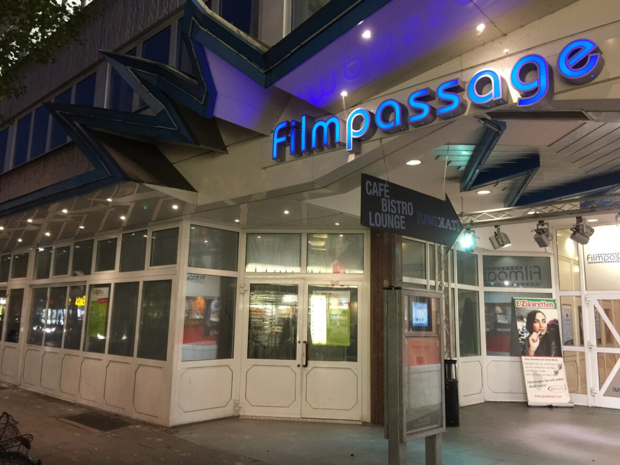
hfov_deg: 61.6
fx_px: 520
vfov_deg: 48.2
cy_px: 232
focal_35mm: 29
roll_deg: -1.8
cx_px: 310
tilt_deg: +9.3
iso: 125
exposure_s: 1/17
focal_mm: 4.15
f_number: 2.2
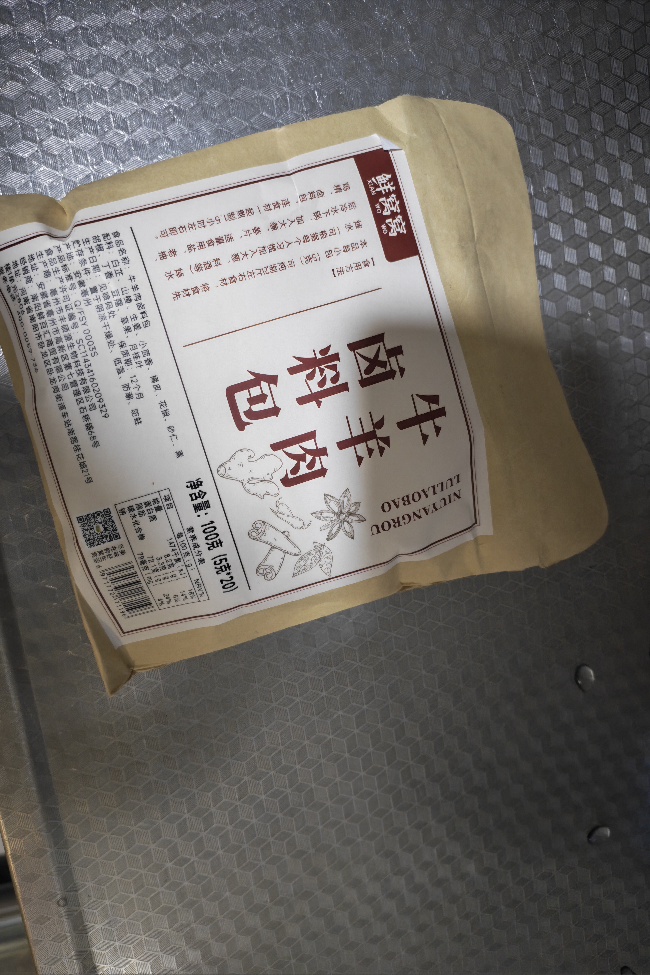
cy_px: 487
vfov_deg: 71.5
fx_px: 677
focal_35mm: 25
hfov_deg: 51.2
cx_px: 296
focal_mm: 5.52
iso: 1600
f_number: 1.9
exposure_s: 1/33
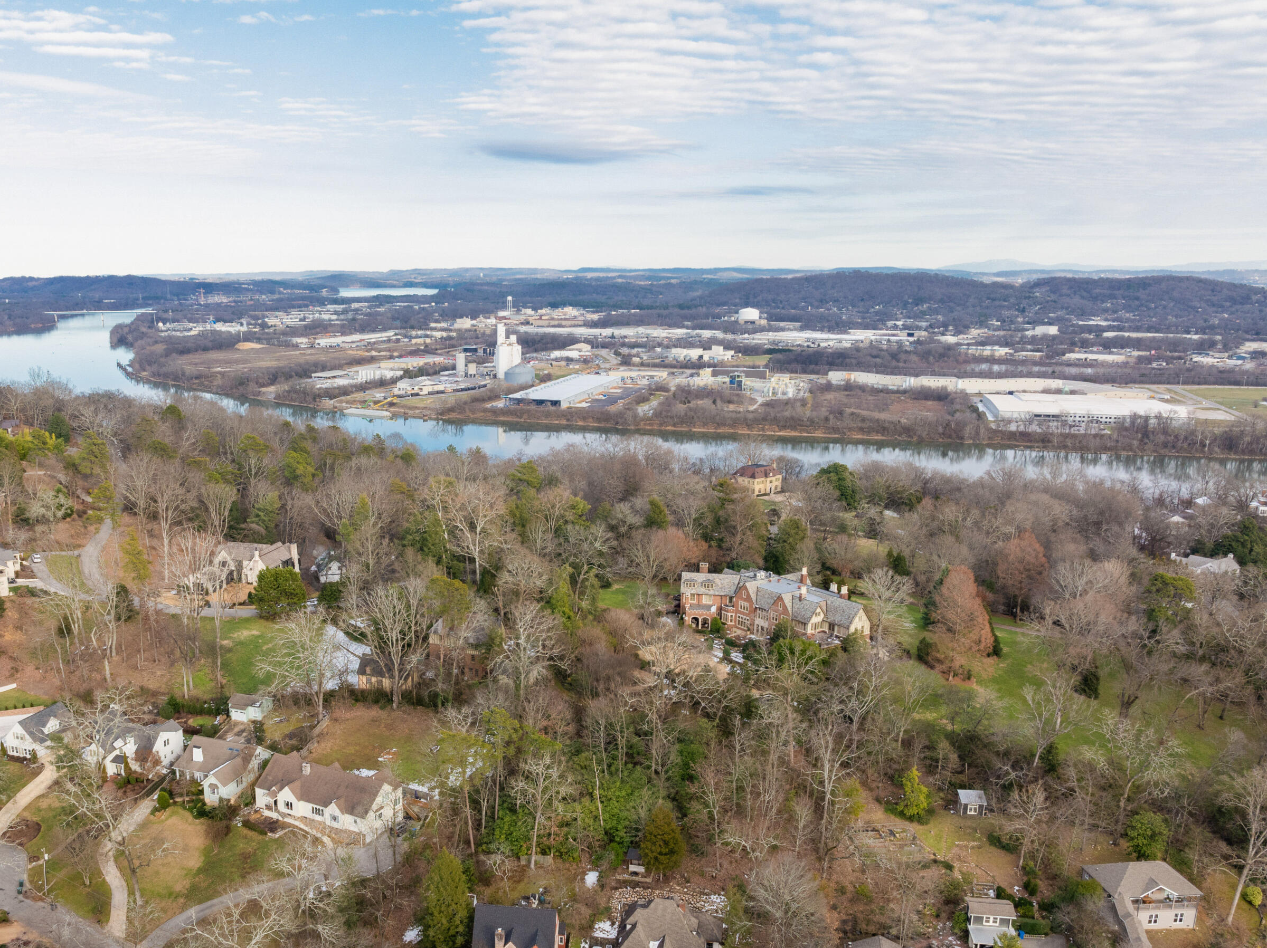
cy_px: 576
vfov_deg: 46.5
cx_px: 497
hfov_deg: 59.4
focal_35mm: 30
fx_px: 1097
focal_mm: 12.29
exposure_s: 1/120
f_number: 7.1
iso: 100
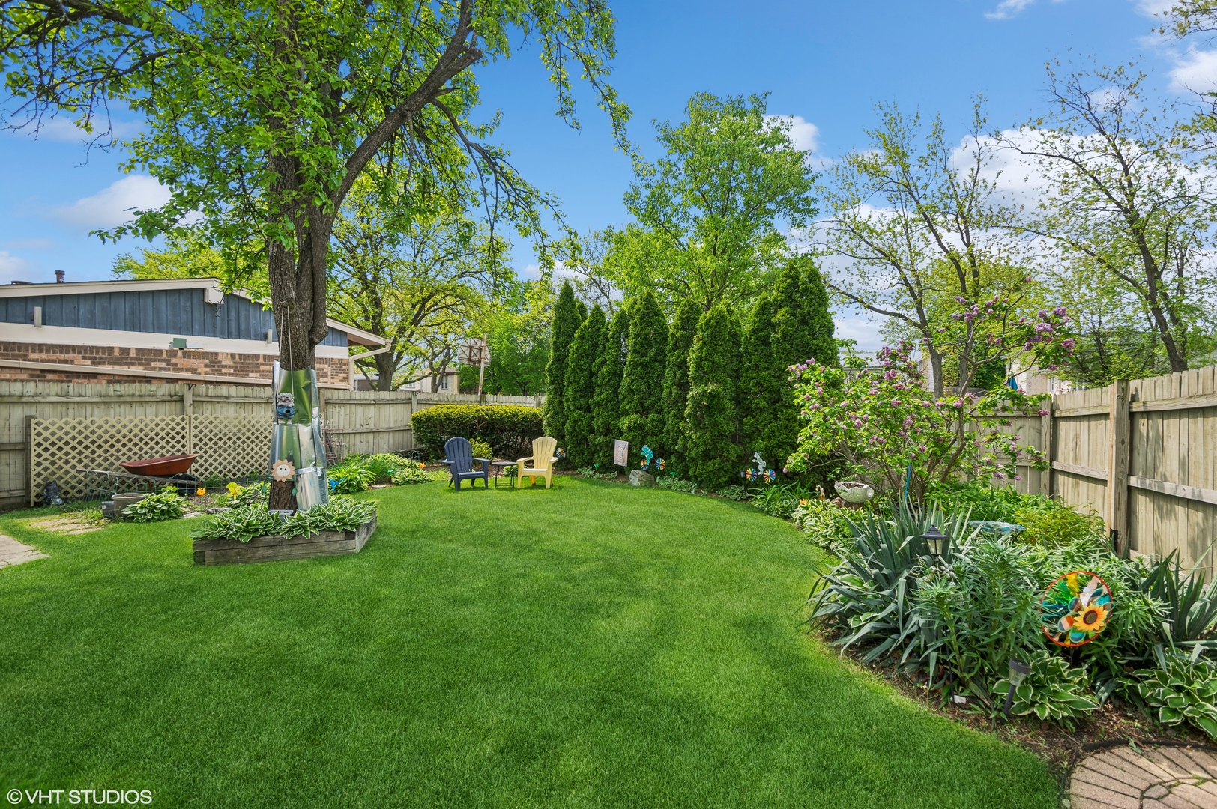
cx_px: 608
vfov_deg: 77.2
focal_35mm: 15
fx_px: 507
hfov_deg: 100.4
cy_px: 404
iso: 100
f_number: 11
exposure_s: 1/60
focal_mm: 10
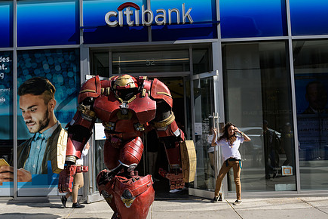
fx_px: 292
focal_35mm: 32
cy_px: 113
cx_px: 142
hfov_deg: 58.5
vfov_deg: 41.1
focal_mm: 24
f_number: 3.2
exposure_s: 1/2500
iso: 200
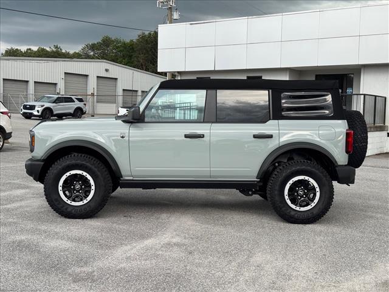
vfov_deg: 30.3
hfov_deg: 39.7
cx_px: 194
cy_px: 146
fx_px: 539
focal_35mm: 48
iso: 64
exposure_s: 1/390
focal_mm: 6.76
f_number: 1.78
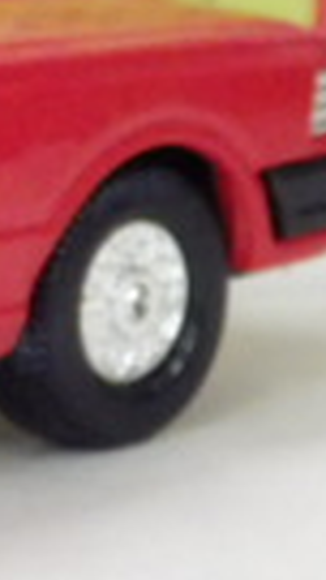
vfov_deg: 4.8
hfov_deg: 2.6
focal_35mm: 450
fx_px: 6911
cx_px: -811
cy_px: -163
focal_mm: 15.6
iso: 800
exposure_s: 1/45
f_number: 4.4
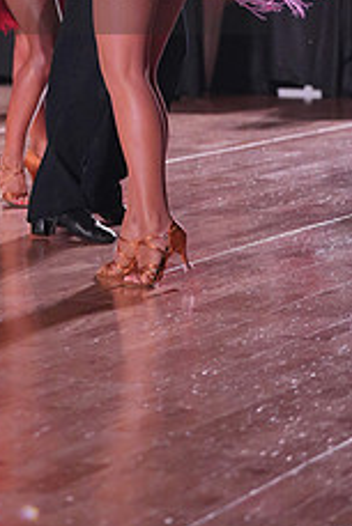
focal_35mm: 205
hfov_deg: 6.7
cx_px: -49
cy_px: -41
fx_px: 3002
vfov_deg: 9.9
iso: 2000
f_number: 2.8
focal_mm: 81
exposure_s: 1/800
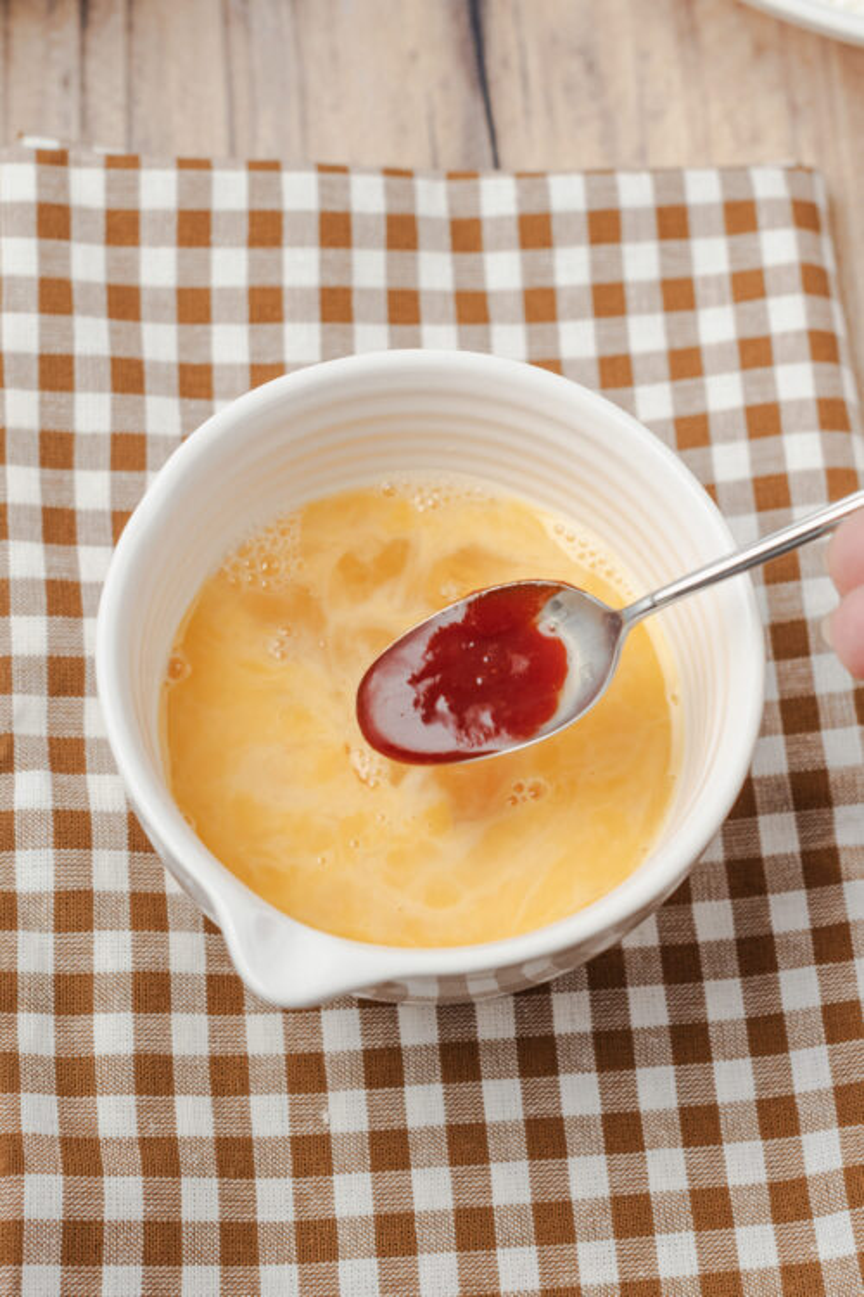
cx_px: 432
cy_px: 648
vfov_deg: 39.6
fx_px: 1800
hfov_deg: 27.0
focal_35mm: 50
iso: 320
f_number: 5
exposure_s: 1/30
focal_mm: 50
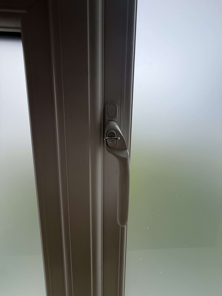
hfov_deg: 85.7
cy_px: 148
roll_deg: -1.1
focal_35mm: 14
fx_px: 120
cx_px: 111
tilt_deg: -9.9
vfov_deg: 102.1
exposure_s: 1/540
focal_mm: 2.22
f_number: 2.2
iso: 40
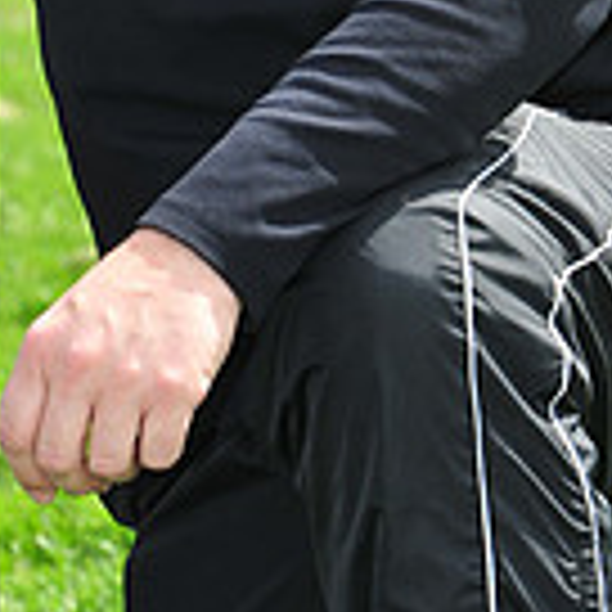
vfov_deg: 3.7
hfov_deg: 3.7
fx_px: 9421
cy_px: -558
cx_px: 90
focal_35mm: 471
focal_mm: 130
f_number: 8
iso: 400
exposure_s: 1/800
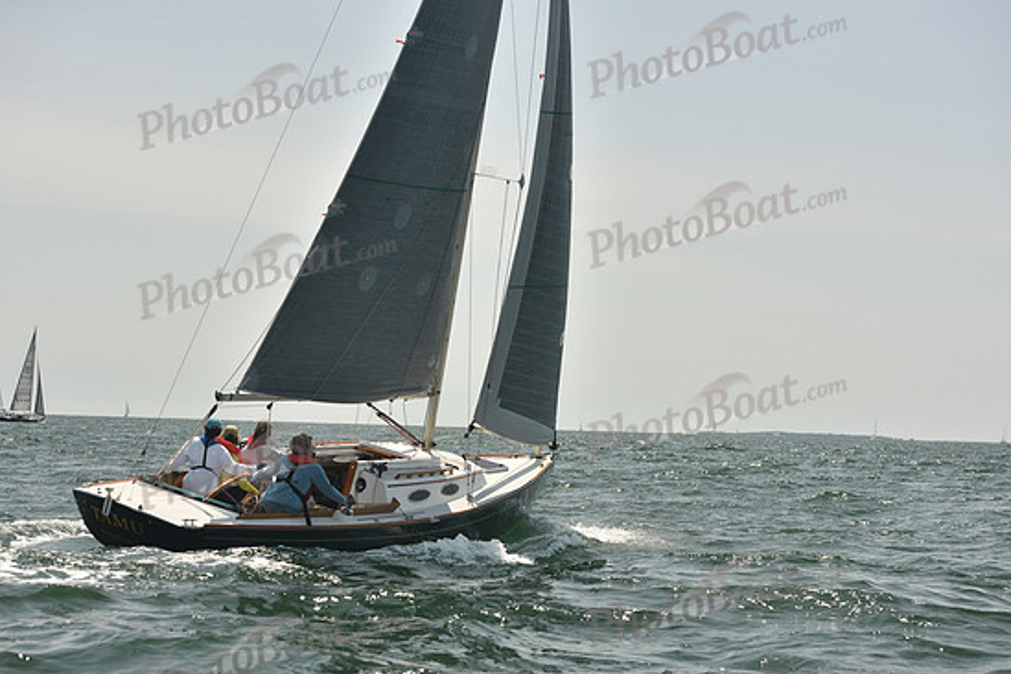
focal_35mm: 74
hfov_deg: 27.3
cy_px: 342
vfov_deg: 18.4
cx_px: 494
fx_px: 2078
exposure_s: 1/1250
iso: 320
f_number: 5.6
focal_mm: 70
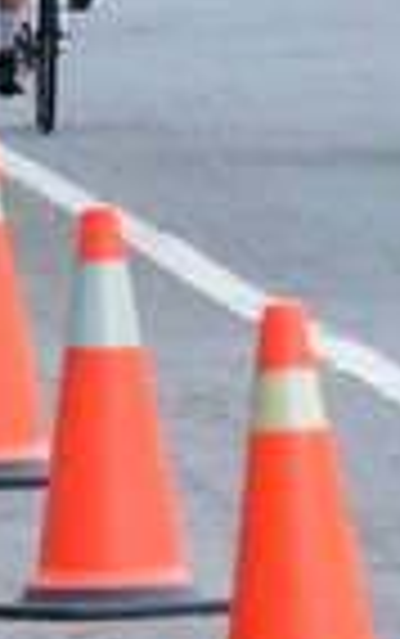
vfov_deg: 2.6
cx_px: 40
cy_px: -209
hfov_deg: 1.6
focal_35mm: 811
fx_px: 14117
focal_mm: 145
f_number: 9
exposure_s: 1/4000
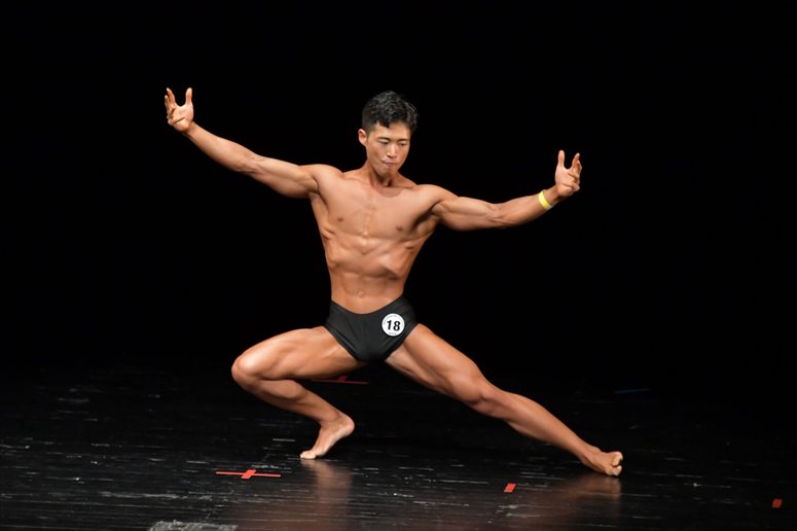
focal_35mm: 315
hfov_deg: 6.5
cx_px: 398
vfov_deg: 4.4
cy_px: 266
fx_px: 6970
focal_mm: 210
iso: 4000
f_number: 5.6
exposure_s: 1/400
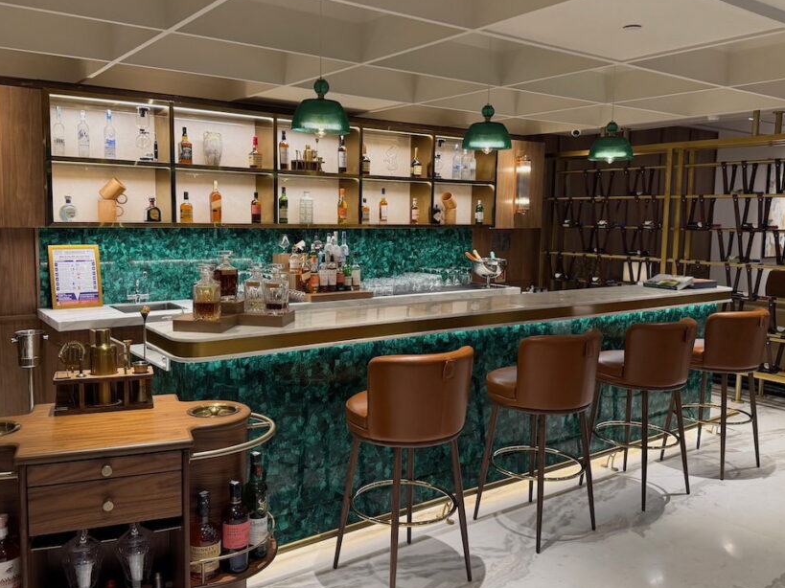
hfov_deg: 60.0
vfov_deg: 46.8
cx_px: 381
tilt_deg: -5.9
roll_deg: -0.5
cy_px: 279
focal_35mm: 30
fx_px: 680
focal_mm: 6.76
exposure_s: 1/100
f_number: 1.78
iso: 160
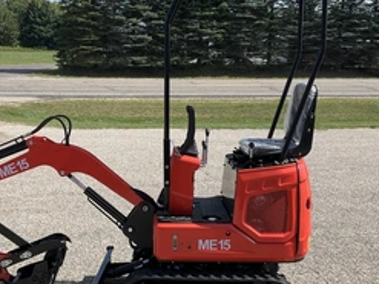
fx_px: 514
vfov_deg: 30.8
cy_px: 154
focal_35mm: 47
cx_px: 170
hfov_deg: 40.4
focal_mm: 3
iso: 25
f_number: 1.8
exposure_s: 1/1490
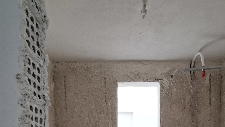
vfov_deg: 33.9
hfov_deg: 69.5
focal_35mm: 27
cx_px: 129
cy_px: 156
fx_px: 161
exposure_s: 1/60
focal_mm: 1.74
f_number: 2.2
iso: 40
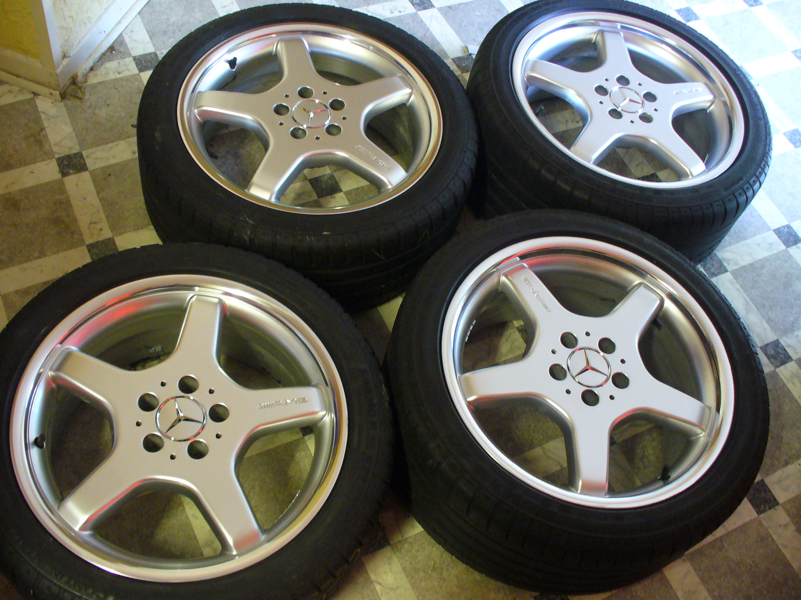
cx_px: 400
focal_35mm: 37
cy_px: 300
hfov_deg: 50.1
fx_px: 856
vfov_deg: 38.7
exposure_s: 1/8
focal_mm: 6.1
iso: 200
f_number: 2.8
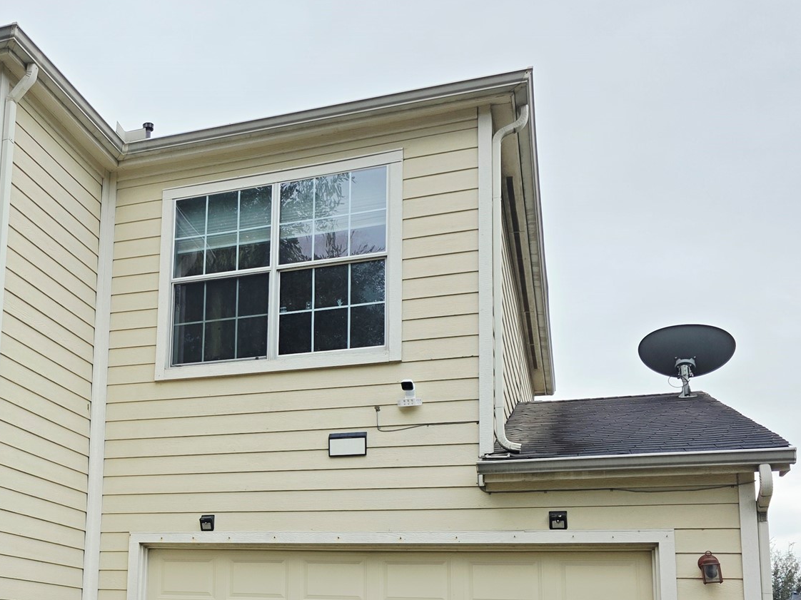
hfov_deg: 41.5
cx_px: 92
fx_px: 972
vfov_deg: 33.2
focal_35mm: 42
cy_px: 497
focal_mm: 6.3
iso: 80
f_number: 1.7
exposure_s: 1/3109
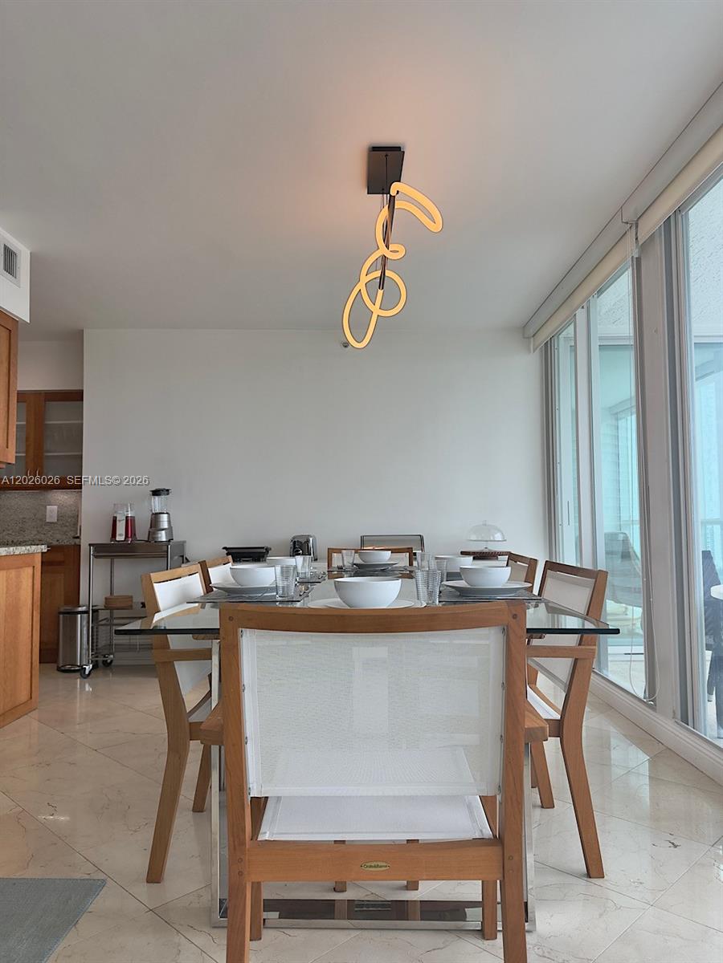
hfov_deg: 56.8
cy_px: 482
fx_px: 668
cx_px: 362
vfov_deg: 71.6
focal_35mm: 24
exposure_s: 1/517
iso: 100
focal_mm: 6.76
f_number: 1.78
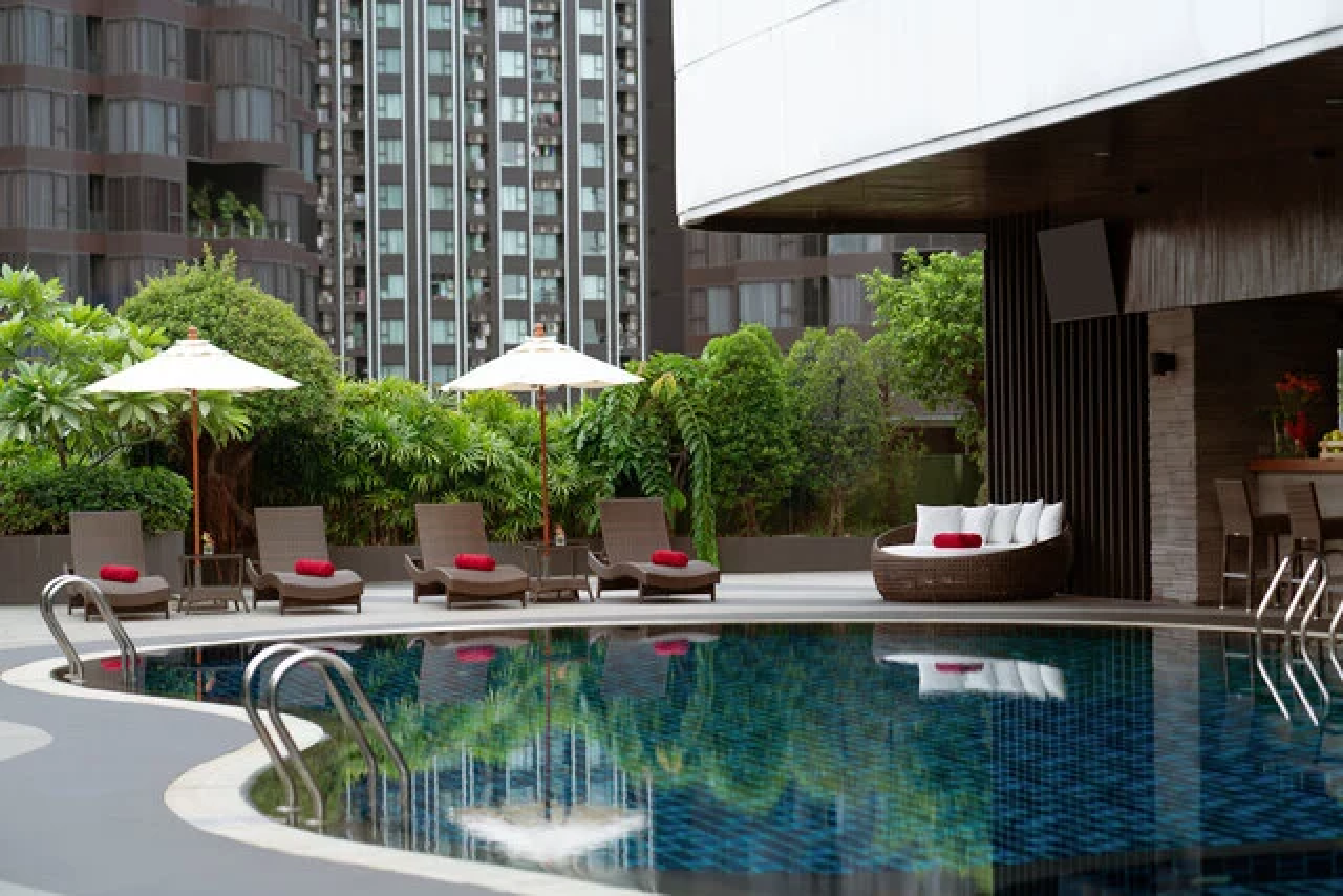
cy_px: 448
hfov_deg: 23.9
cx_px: 672
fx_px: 3171
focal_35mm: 85
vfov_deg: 16.1
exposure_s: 1/200
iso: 100
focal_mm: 85
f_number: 2.8
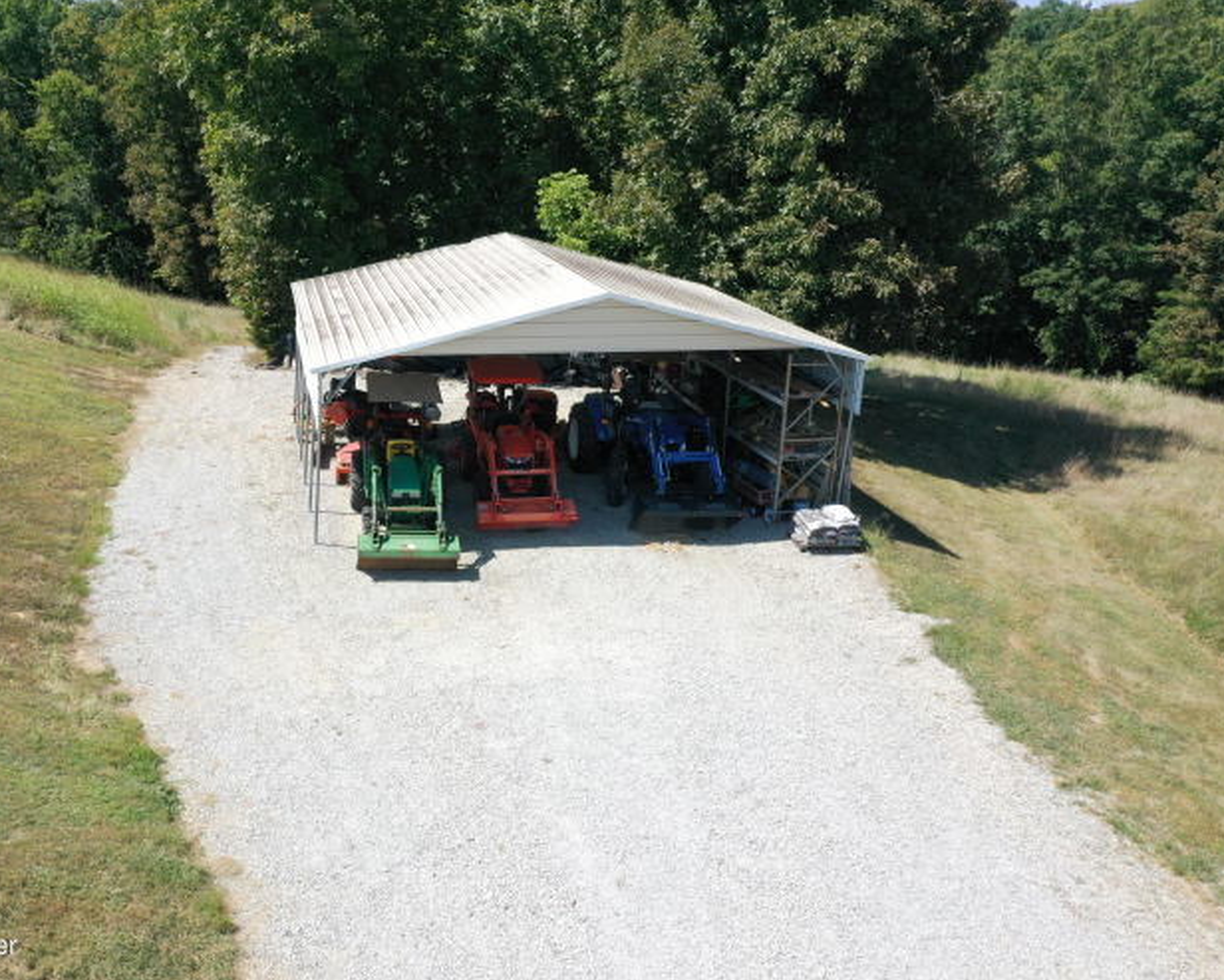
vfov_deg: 45.8
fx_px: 1159
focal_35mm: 32
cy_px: 493
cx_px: 501
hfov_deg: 55.3
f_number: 7.1
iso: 800
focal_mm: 10.26
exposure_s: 1/1250
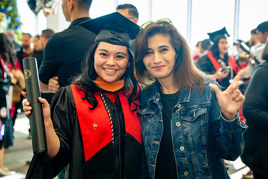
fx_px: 474
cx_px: 141
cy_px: 98
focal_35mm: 64
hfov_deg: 31.5
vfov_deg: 21.3
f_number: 2.8
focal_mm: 52
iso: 800
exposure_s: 1/160
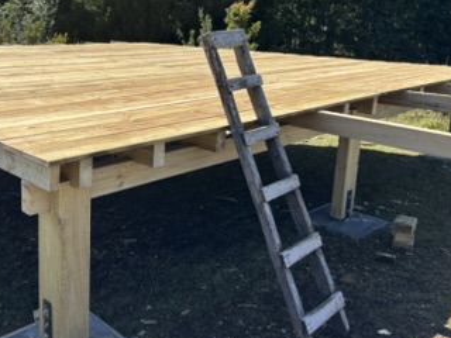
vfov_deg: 36.5
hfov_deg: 46.5
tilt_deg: -11.5
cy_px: 117
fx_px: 508
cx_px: 125
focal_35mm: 39
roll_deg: -1.1
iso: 50
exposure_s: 1/2451
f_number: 1.6
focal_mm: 5.96
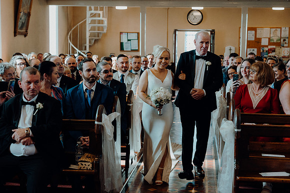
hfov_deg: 32.4
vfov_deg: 21.9
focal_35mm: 62
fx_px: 500
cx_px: 145
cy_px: 96
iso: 1600
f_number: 3.5
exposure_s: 1/200
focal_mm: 62
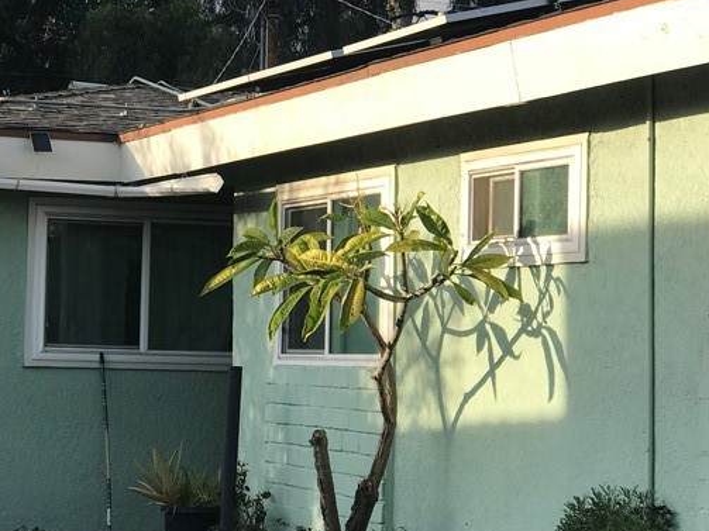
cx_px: 192
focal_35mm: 116
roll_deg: -1.7
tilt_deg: +2.4
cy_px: 304
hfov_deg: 16.9
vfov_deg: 12.8
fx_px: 2375
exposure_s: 1/407
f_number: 2.8
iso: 20
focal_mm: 6.6
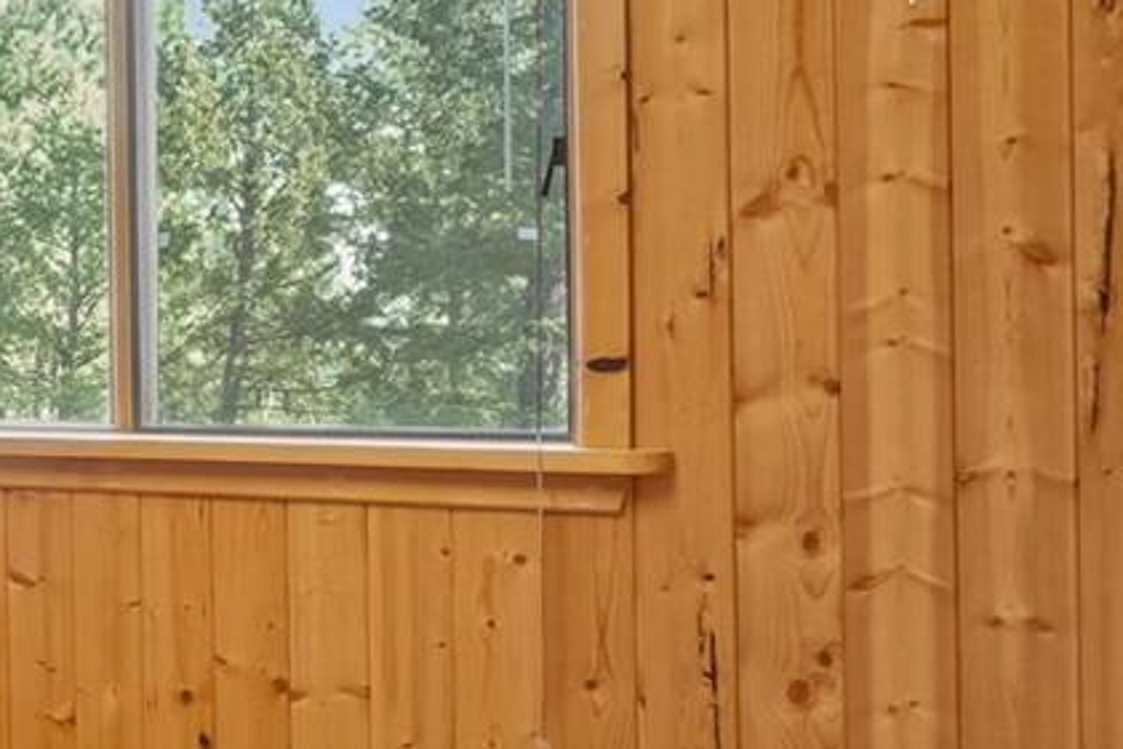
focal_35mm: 57
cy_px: 352
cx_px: -755
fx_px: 1779
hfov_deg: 23.6
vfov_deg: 23.8
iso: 800
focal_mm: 10
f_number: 8
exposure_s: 1/4
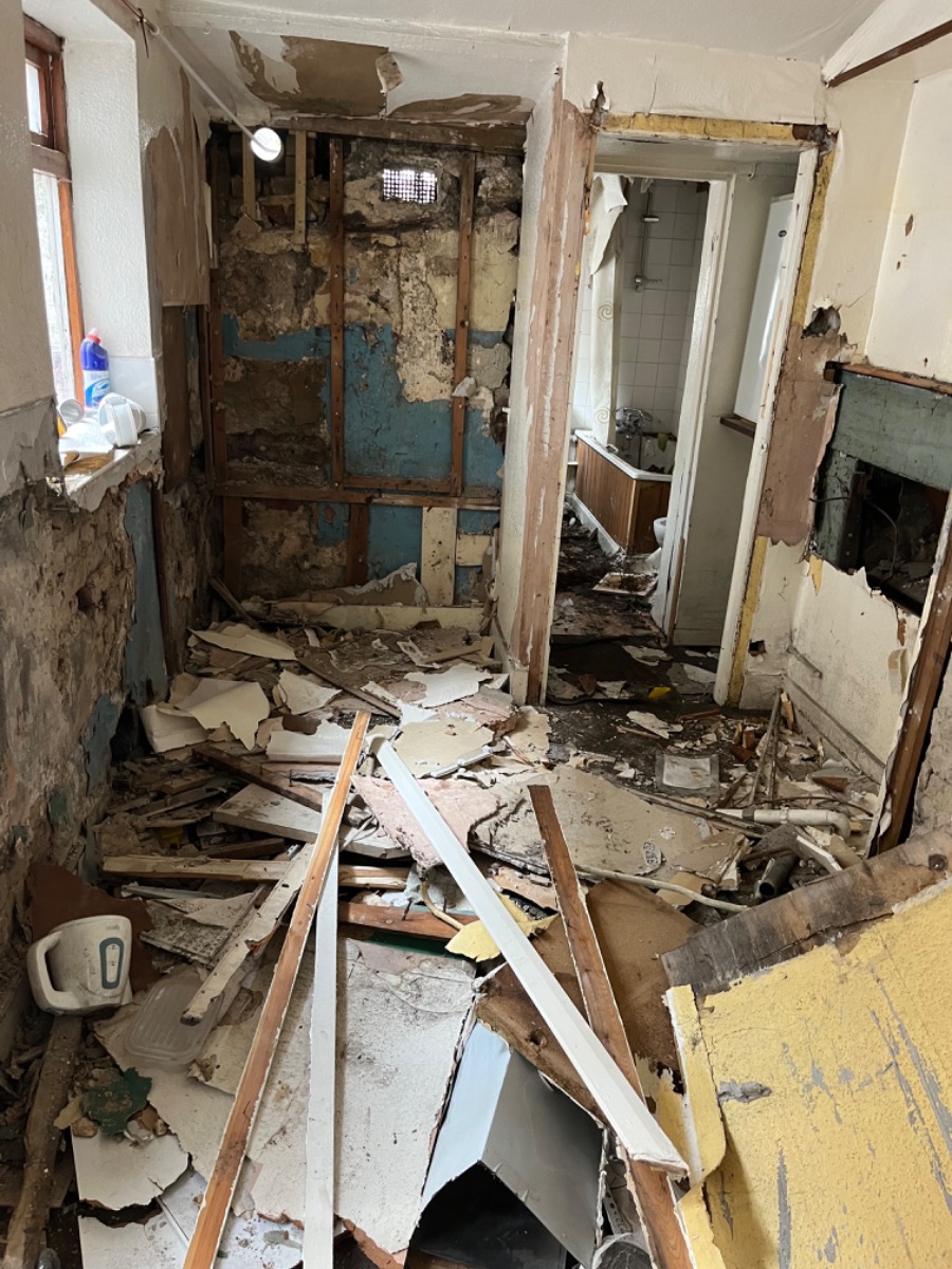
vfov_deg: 67.3
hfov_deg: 53.1
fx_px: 953
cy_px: 634
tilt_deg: -18.7
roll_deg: -3.3
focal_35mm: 26
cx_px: 476
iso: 250
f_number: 1.6
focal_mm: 5.1
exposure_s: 1/50
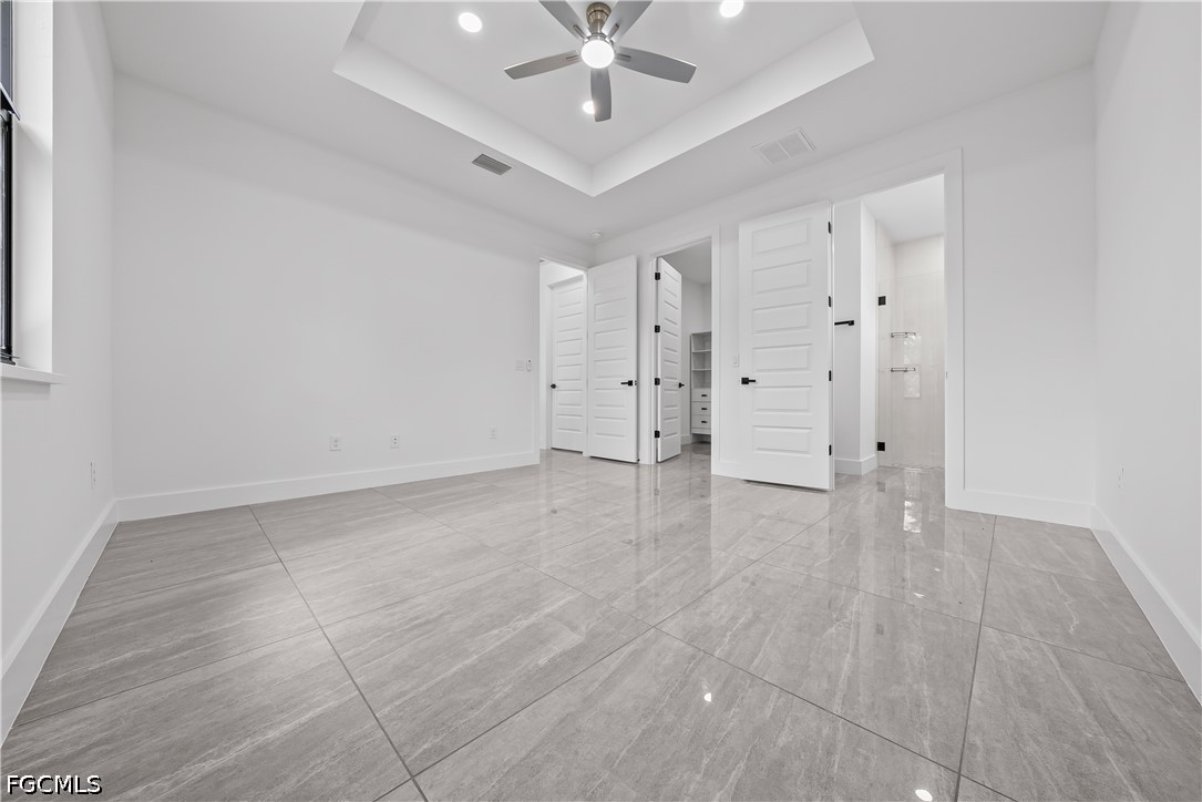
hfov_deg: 112.6
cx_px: 601
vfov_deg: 90.0
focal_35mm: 12
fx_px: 401
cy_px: 401
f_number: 9
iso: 200
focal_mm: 12
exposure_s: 1/4
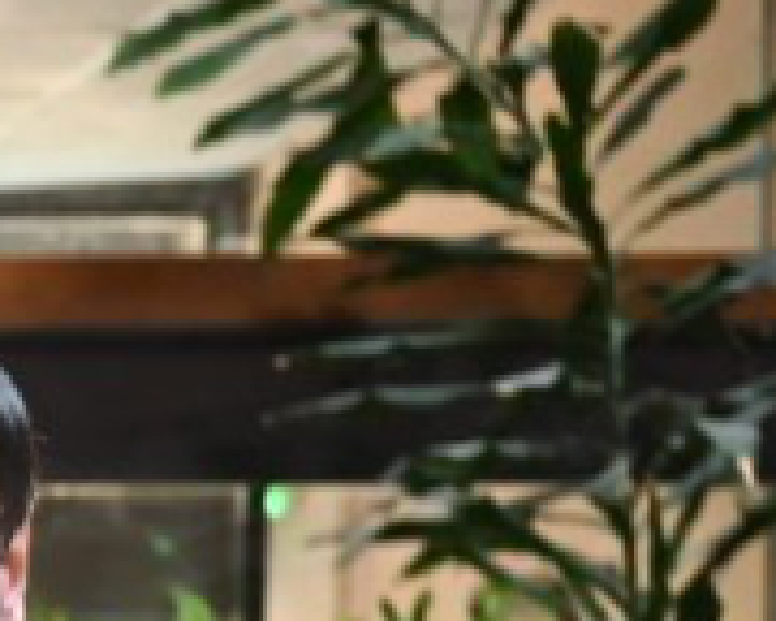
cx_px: -1403
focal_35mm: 211
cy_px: 1430
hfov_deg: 8.1
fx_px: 4846
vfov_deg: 7.0
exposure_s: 1/200
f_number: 2.8
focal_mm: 35
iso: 5000
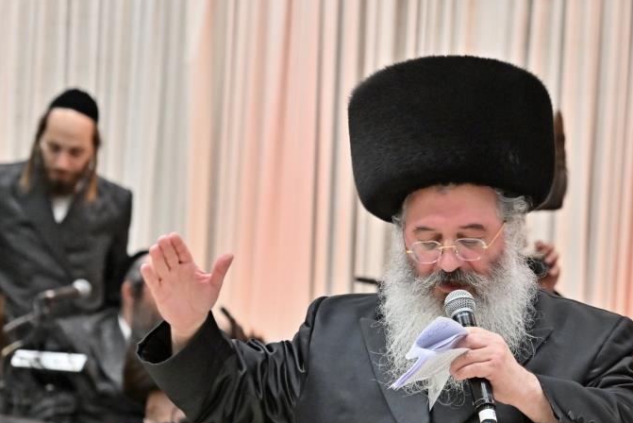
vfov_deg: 5.8
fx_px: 4186
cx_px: 391
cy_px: 289
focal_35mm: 238
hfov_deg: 8.6
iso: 1000
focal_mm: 104
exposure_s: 1/250
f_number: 4
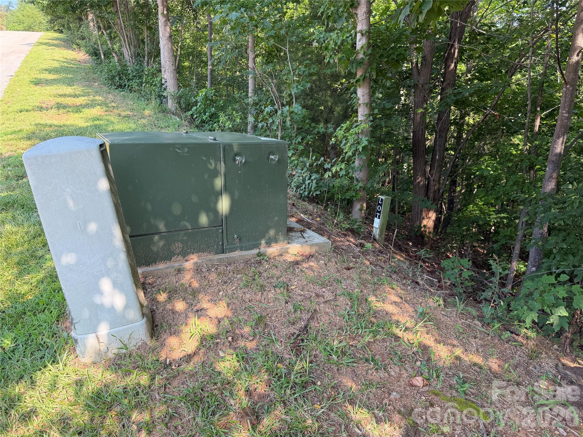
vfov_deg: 56.8
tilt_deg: -14.2
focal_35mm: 24
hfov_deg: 71.6
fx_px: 404
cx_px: 292
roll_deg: +0.8
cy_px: 218
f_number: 1.78
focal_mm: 6.76
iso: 100
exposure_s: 1/438
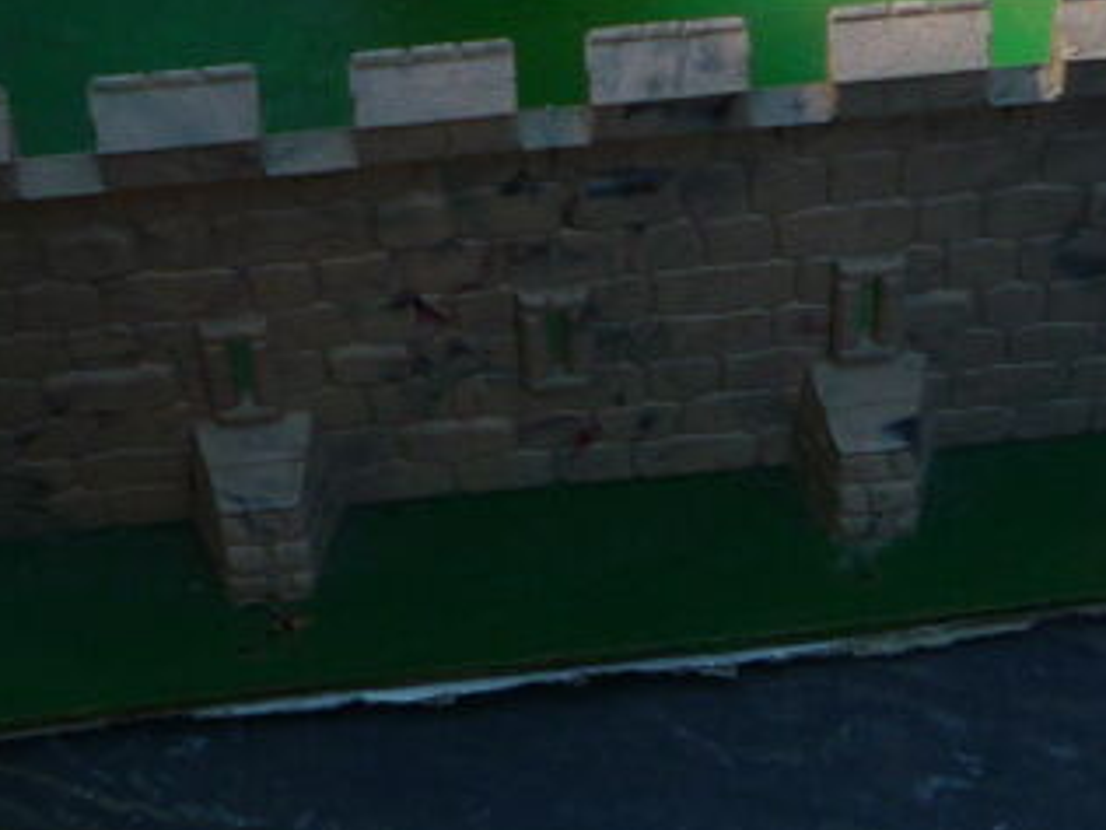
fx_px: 3035
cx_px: 728
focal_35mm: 95
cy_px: -382
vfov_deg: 14.6
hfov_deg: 20.6
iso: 100
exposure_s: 1/100
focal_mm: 5.2
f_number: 3.5
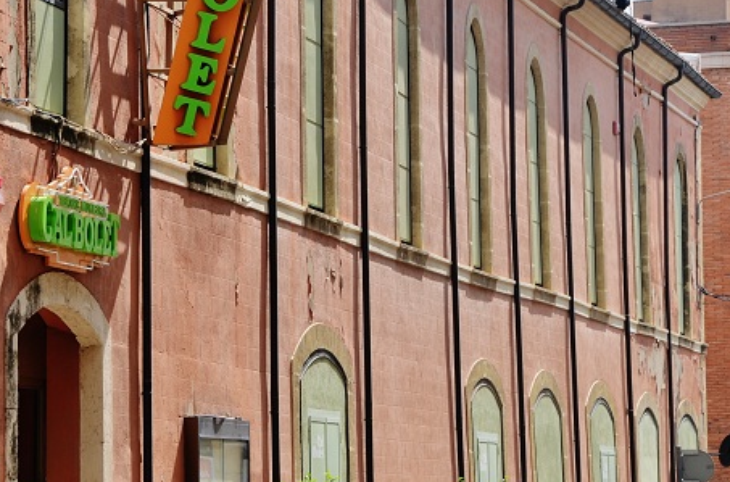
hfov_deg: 11.8
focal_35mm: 175
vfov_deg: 7.8
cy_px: 225
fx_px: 3538
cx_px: 192
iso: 100
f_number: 8
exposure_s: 1/100
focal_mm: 66
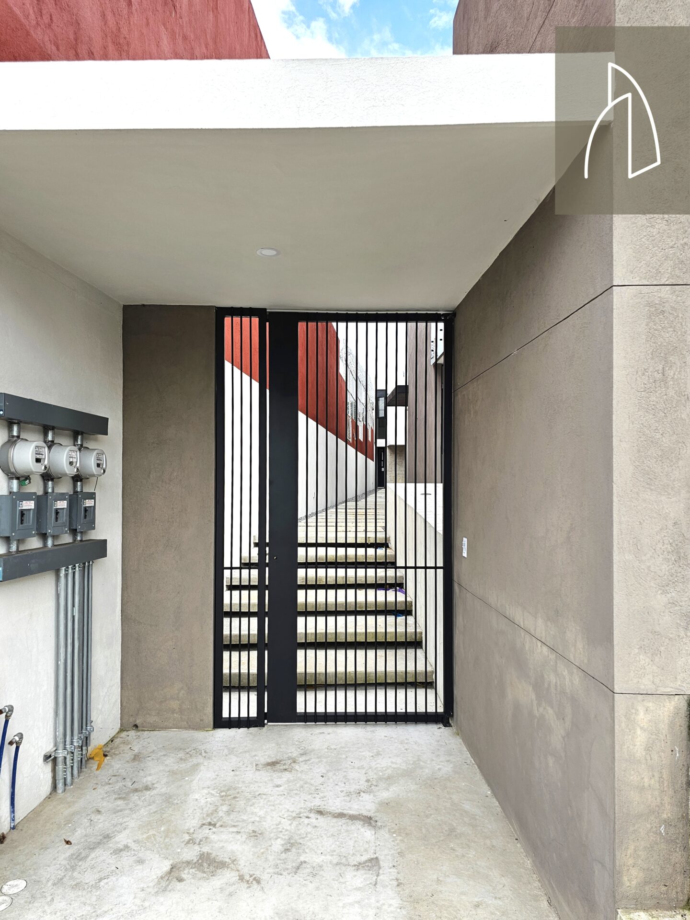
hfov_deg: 58.9
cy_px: 460
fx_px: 611
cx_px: 345
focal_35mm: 23
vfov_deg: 73.9
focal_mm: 6.3
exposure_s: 1/230
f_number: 1.7
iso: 16
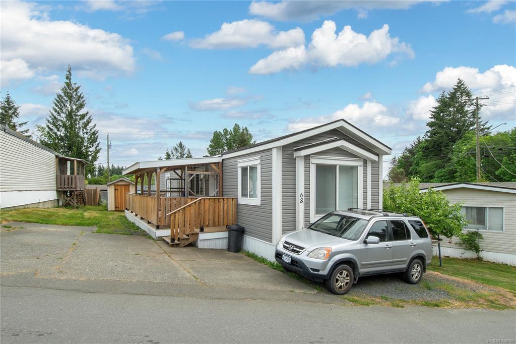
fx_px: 258
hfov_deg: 90.0
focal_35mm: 18
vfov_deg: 67.3
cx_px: 258
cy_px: 172
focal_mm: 12
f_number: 8
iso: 320
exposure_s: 1/800
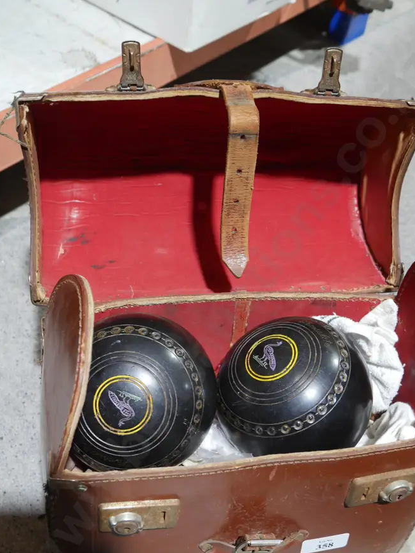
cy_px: 320
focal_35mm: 47
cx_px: 230
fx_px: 751
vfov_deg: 40.3
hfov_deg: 30.9
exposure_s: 1/60
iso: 1250
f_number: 4.4
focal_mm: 20
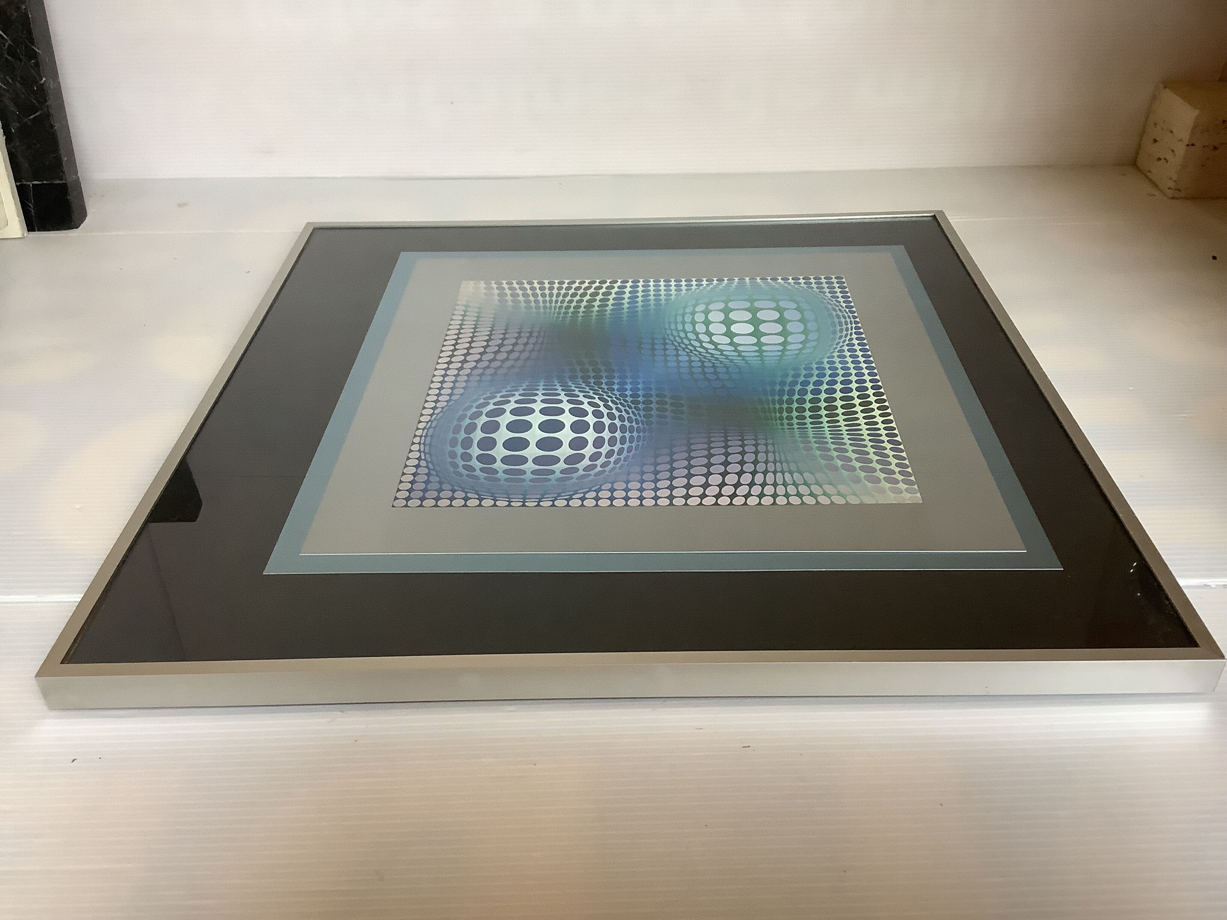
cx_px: 614
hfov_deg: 58.4
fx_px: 1099
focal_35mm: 31
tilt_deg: -33.4
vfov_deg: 45.4
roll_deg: +2.1
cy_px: 460
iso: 160
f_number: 2.4
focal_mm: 3.3
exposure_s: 1/60
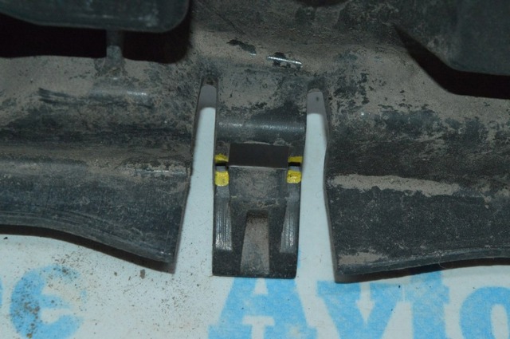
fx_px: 1167
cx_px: 255
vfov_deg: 16.5
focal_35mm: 82
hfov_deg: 24.6
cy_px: 170
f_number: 16
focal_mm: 55
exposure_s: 1/200
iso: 4000
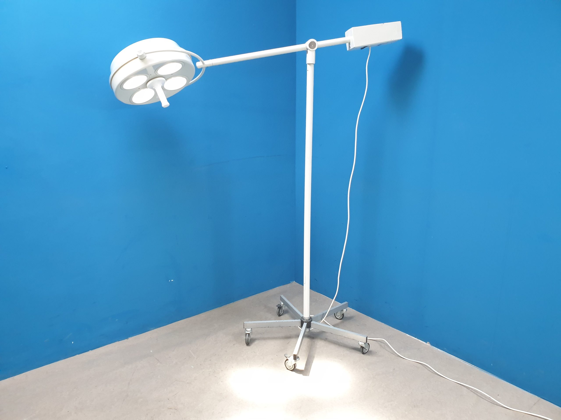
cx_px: 280
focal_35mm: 26
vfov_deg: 53.1
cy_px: 210
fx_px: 421
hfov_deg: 67.3
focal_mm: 4.3
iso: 400
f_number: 2.4
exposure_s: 1/50
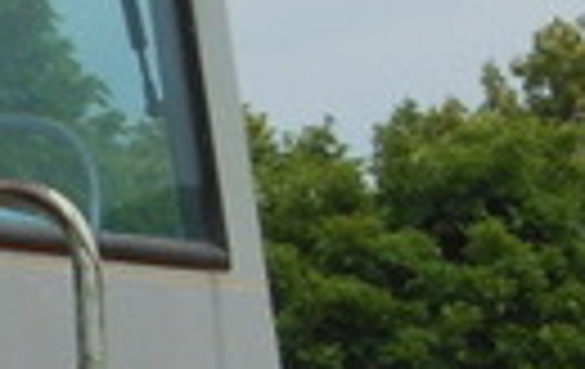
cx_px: 1534
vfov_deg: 1.7
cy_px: 153
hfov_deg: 2.7
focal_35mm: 780
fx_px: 12468
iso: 80
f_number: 5.4
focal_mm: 21.5
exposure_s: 1/400
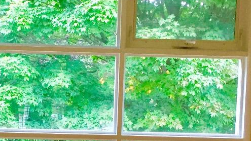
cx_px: 65
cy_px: 129
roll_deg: -0.7
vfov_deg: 13.0
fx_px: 612
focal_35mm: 92
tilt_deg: -4.7
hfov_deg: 23.0
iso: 40
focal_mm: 4.15
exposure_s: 1/30
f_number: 2.2
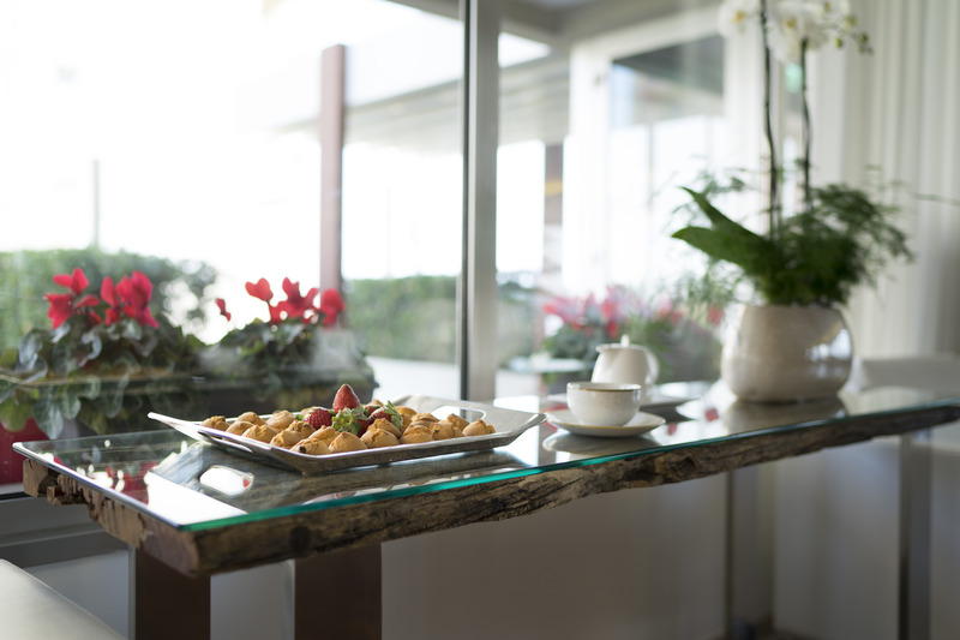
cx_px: 480
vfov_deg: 37.8
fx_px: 933
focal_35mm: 35
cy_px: 320
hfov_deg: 54.4
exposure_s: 1/100
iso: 100
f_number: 2
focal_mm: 35
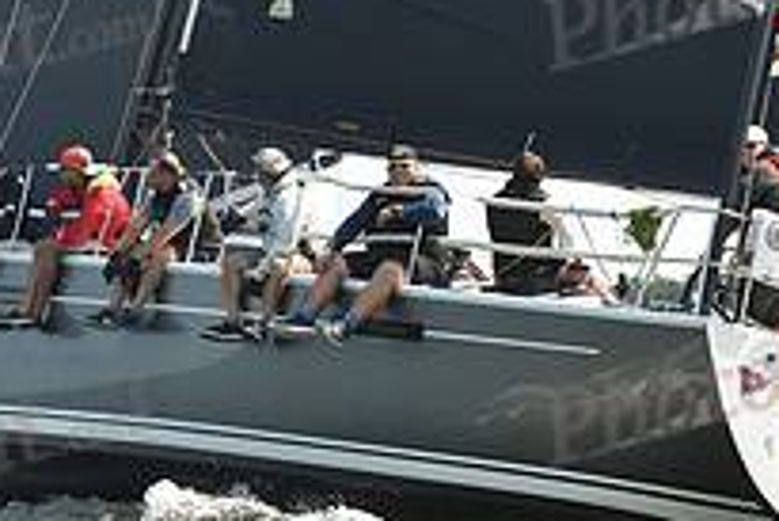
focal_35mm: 198
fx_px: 4287
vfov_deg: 6.9
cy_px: 222
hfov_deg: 10.4
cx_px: 350
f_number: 7.1
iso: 250
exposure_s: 1/800
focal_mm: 70
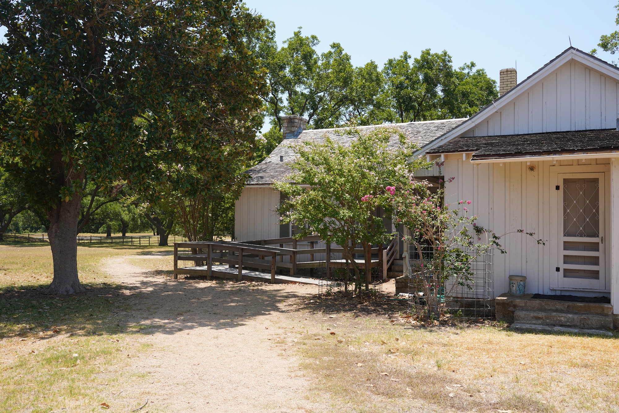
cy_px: 206
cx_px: 310
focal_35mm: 35
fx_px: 602
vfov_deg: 37.9
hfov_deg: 54.4
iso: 100
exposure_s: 1/100
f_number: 11
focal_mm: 35
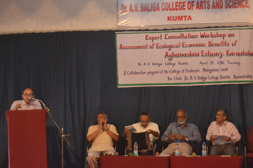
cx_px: 133
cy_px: 93
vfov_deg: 13.5
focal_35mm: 102
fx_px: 714
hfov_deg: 20.1
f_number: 7.1
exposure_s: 1/60
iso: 3200
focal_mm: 55
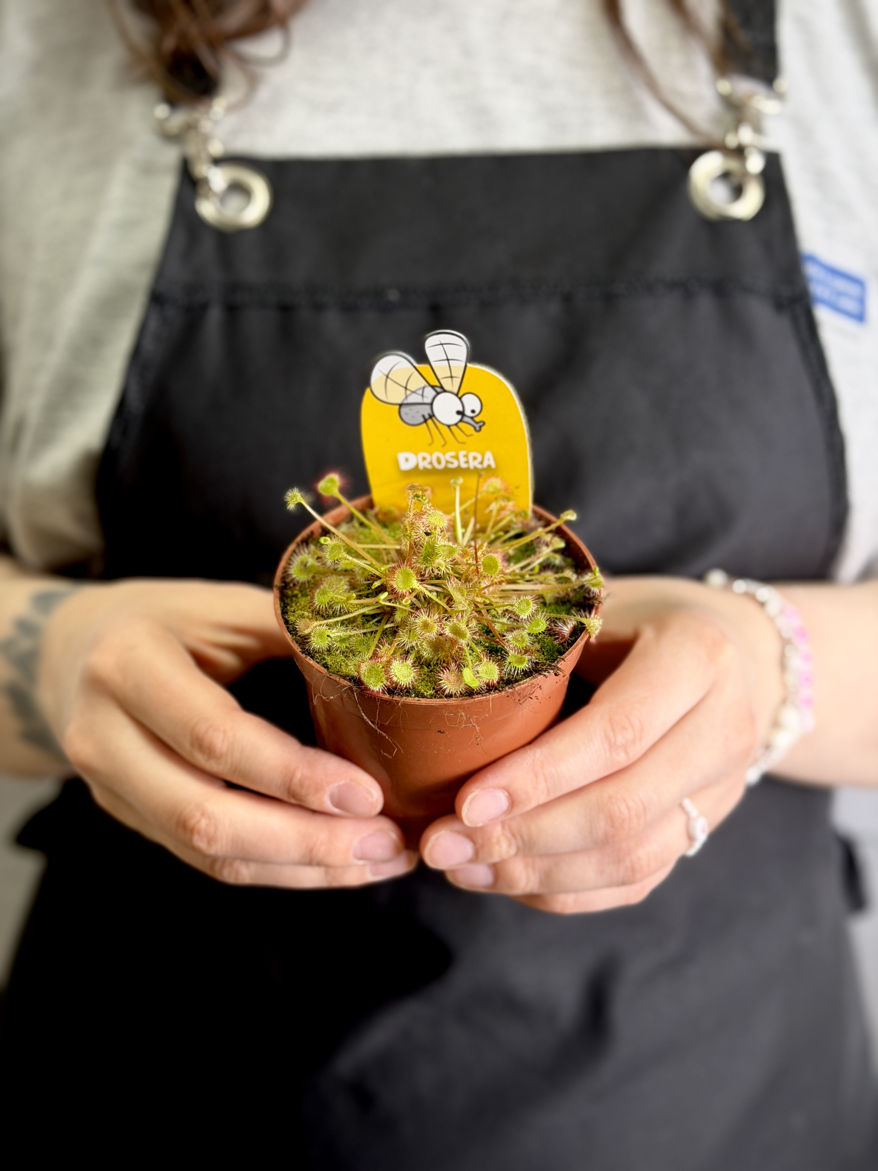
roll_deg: -0.4
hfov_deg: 30.3
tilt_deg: -11.9
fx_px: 1623
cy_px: 586
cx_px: 439
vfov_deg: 39.7
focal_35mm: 48
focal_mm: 6.76
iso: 100
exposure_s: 1/121
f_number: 1.78
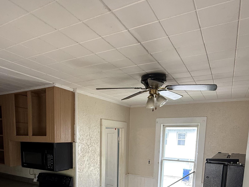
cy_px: 161
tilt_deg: -7.0
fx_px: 194
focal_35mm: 27
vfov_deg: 47.2
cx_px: 117
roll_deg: -1.6
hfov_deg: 65.3
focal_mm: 2.22
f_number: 2.2
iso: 125
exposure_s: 1/99
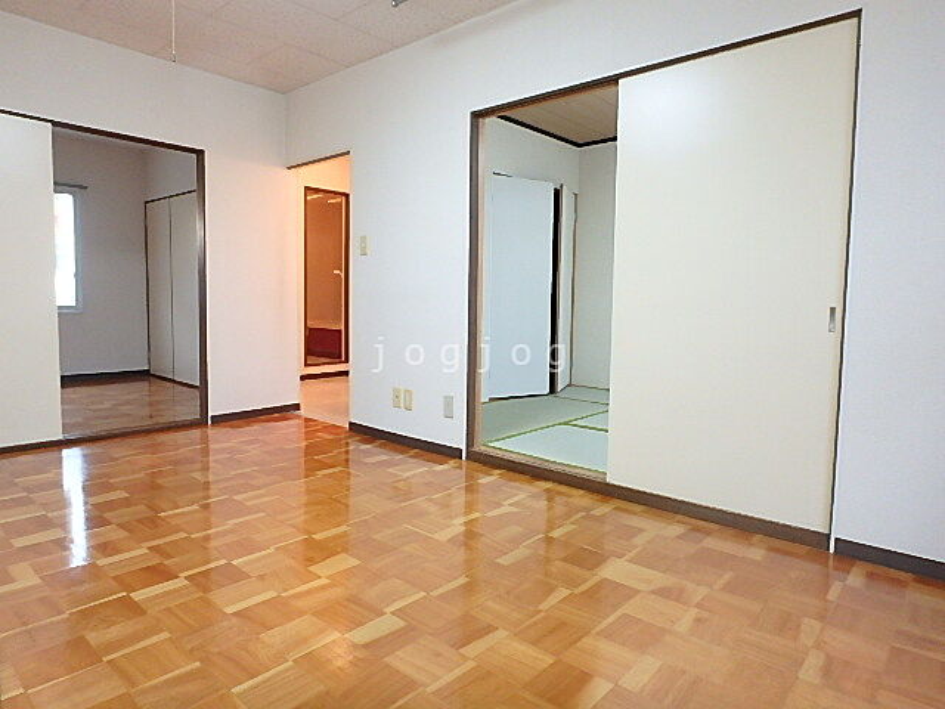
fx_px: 573
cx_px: 472
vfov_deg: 63.4
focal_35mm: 21
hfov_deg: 79.0
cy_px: 354
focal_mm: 3.7
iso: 500
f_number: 3.5
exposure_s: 1/30
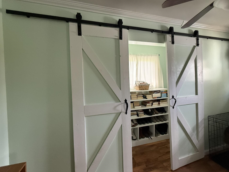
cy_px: 82
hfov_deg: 98.2
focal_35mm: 15
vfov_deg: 81.7
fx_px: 99
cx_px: 115
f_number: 2.2
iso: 400
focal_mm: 2.22
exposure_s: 1/60
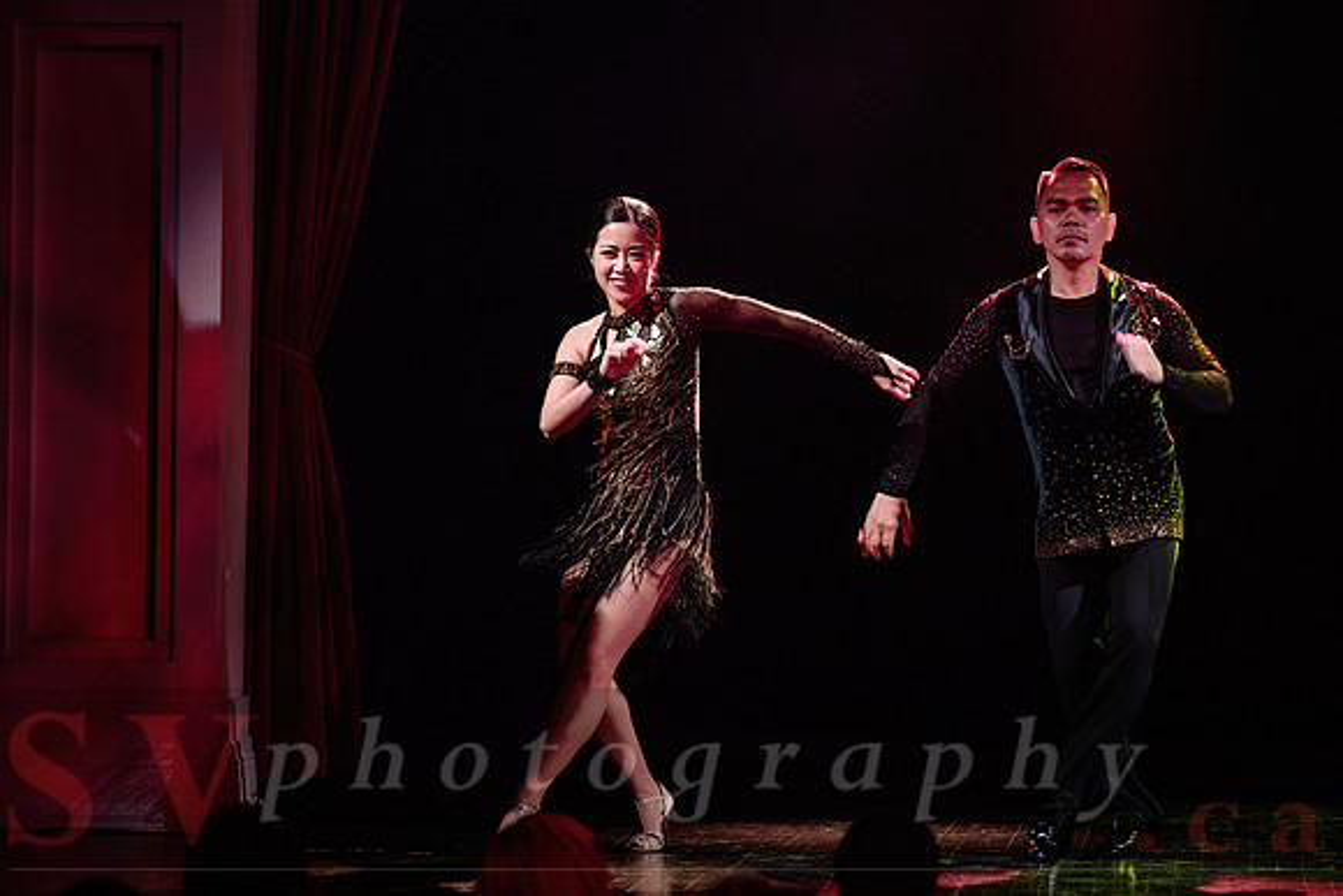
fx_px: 6468
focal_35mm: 173
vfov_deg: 7.9
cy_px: 360
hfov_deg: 11.8
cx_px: 803
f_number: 2.8
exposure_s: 1/200
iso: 1600
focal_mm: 145
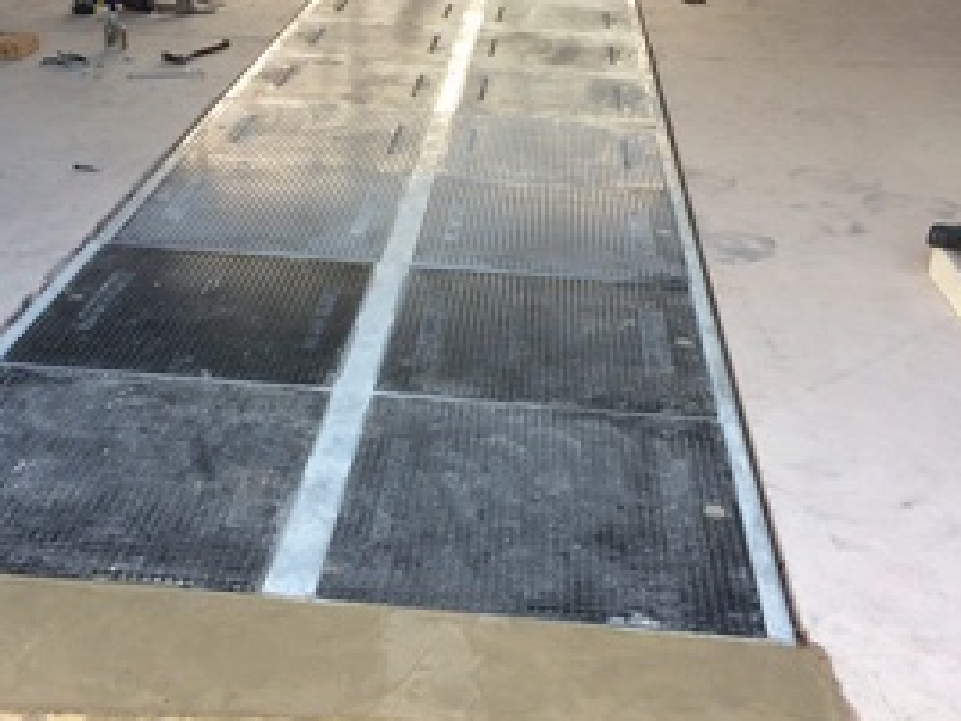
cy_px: 386
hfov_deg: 41.2
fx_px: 1277
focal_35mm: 46
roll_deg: -2.3
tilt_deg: -29.3
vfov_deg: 31.5
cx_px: 443
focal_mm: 4.15
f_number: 2.2
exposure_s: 1/100
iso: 40
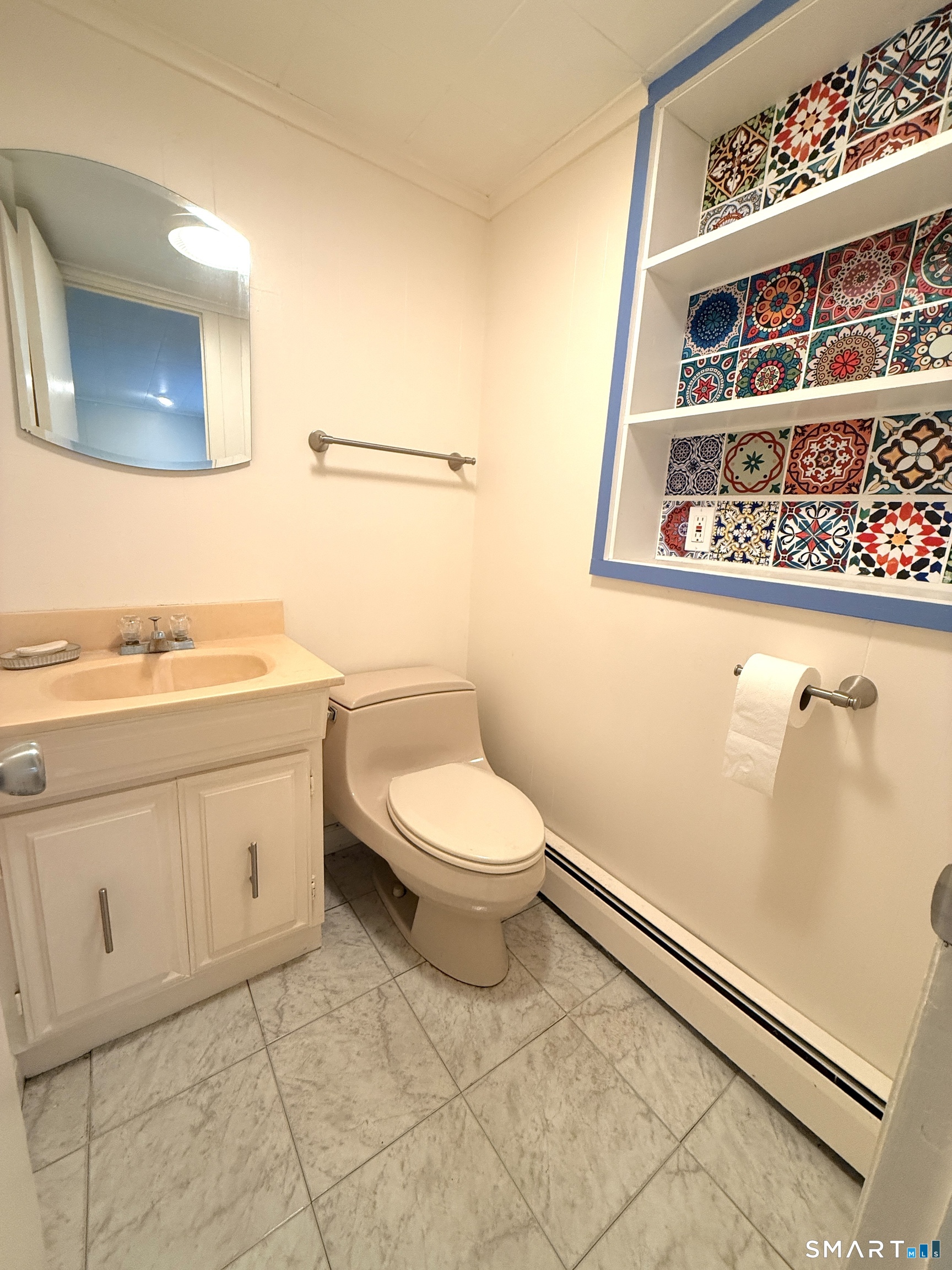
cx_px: 476
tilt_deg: -11.9
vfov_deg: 102.1
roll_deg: -3.0
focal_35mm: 14
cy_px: 635
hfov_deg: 85.7
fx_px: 513
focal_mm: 2.22
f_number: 2.2
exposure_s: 1/120
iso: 320
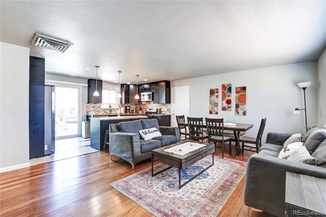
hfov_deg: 100.4
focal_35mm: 15
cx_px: 163
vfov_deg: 77.3
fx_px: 136
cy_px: 108
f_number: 9
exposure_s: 1/8
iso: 100
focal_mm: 10
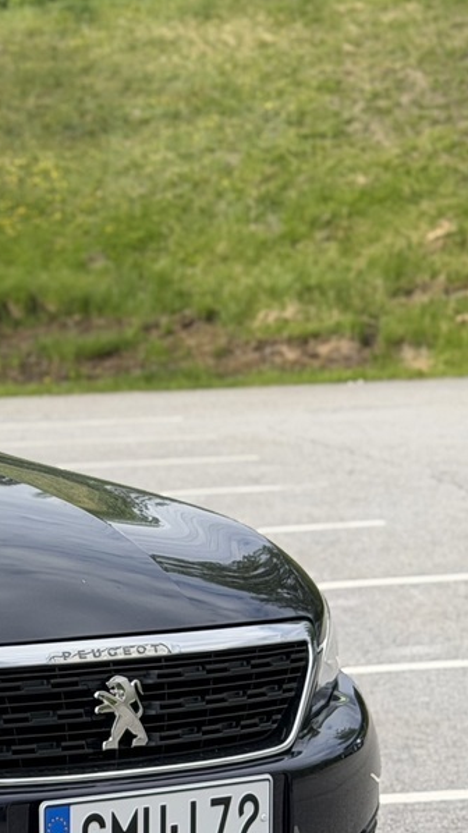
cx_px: -478
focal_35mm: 126
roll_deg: +1.9
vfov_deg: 16.9
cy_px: 662
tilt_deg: -7.0
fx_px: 2782
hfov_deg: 9.0
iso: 64
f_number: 1.78
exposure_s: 1/2976
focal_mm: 6.76
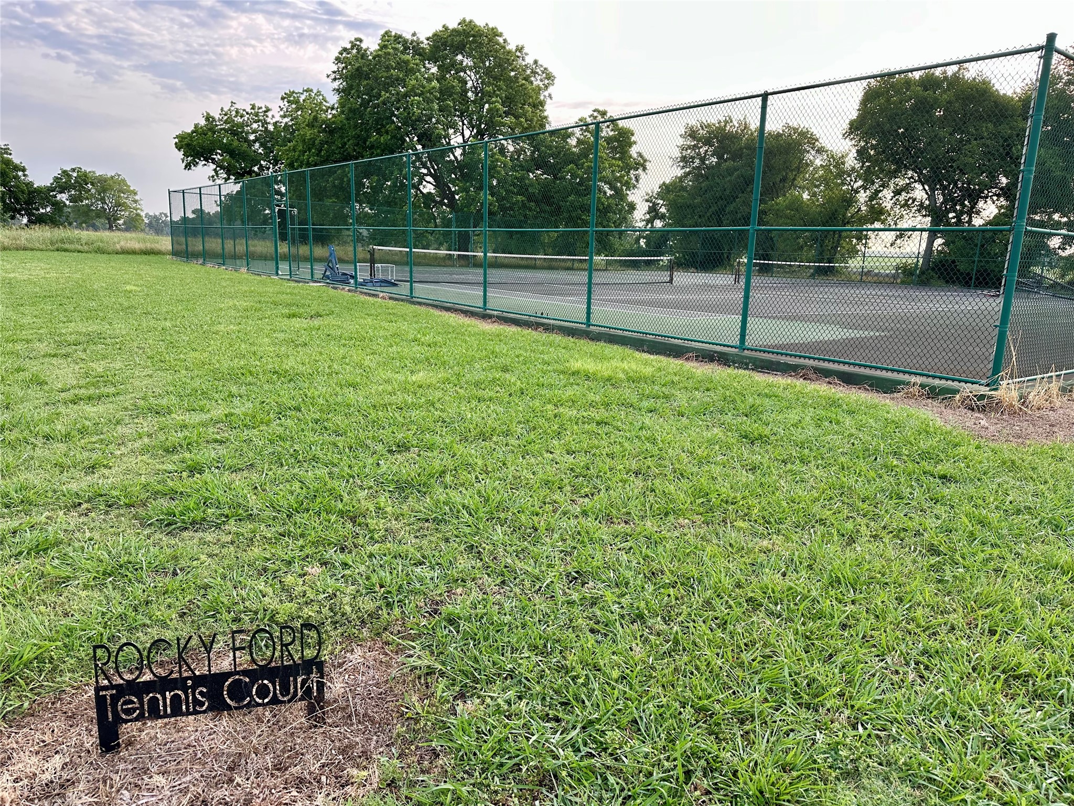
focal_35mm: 24
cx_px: 537
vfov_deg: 56.8
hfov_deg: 71.6
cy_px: 403
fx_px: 745
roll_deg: -2.7
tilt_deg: -12.4
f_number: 1.78
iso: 80
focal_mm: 6.86
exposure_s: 1/412
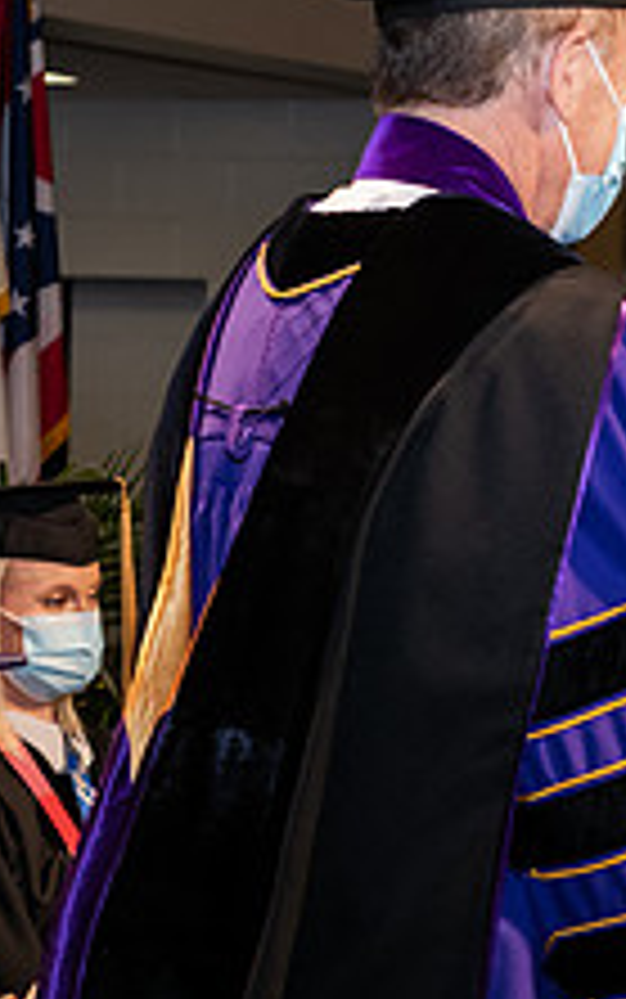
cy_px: 385
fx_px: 4498
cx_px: 766
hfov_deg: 7.9
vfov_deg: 12.7
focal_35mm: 165
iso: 1600
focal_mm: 62
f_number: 6.3
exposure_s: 1/200
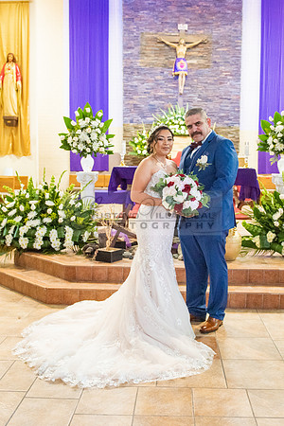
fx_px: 477
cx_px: 163
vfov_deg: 48.1
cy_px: 211
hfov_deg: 33.1
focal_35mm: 40
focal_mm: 26
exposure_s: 1/160
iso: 2000
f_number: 2.8
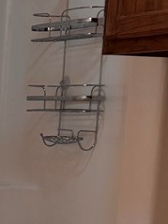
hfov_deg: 12.8
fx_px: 667
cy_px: 224
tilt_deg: -9.4
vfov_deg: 18.6
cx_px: -148
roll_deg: -0.2
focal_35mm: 103
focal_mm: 6.76
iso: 200
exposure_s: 1/120
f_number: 1.78
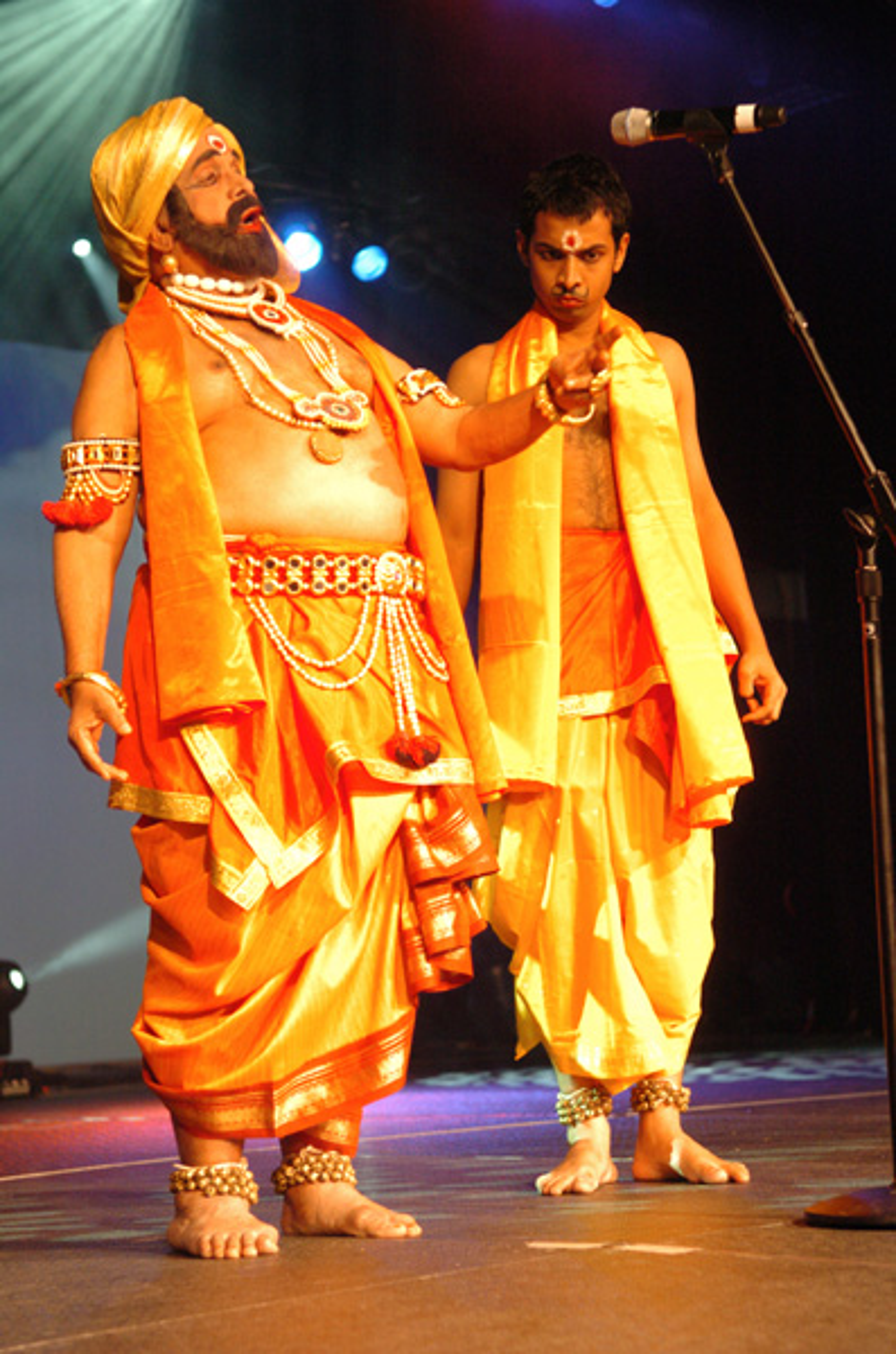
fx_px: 2702
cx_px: 448
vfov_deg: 28.1
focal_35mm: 72
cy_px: 677
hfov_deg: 18.8
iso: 800
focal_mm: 48
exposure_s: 1/125
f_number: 2.8
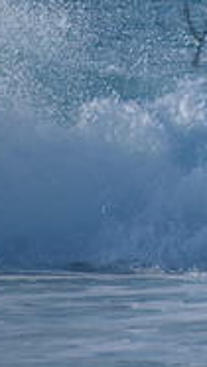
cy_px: 19
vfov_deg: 1.3
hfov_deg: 0.7
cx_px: 386
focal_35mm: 1678
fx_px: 16329
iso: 220
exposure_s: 1/2000
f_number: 5.6
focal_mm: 500
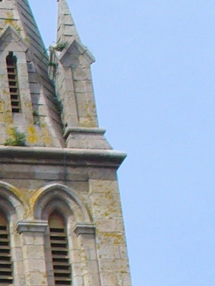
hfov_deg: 7.2
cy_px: 487
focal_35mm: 192
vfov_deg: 9.8
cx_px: -313
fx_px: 1589
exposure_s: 1/400
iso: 80
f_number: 5.6
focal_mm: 6.1
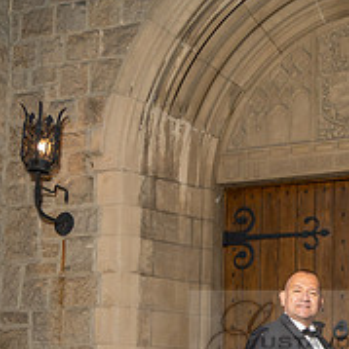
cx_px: 320
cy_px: 363
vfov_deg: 23.1
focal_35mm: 71
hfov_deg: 23.6
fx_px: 810
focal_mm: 24
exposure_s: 1/200
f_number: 4
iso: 400
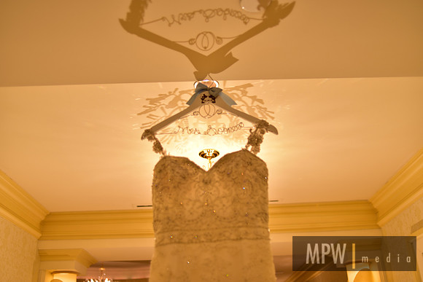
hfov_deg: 54.4
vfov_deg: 37.9
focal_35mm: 35
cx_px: 212
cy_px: 141
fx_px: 411
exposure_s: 1/180
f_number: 2.4
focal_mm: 35
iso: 100
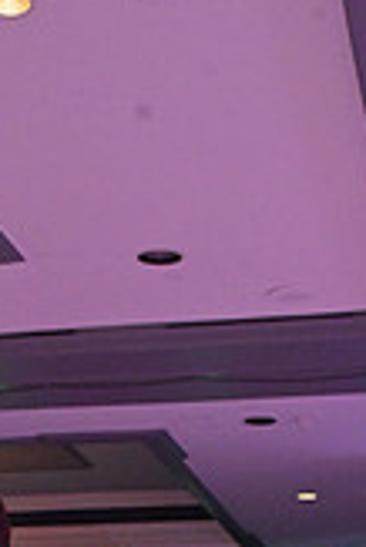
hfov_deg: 12.0
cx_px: 35
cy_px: 926
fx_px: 1735
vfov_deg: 15.8
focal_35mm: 114
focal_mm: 32
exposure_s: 1/320
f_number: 9
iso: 4000
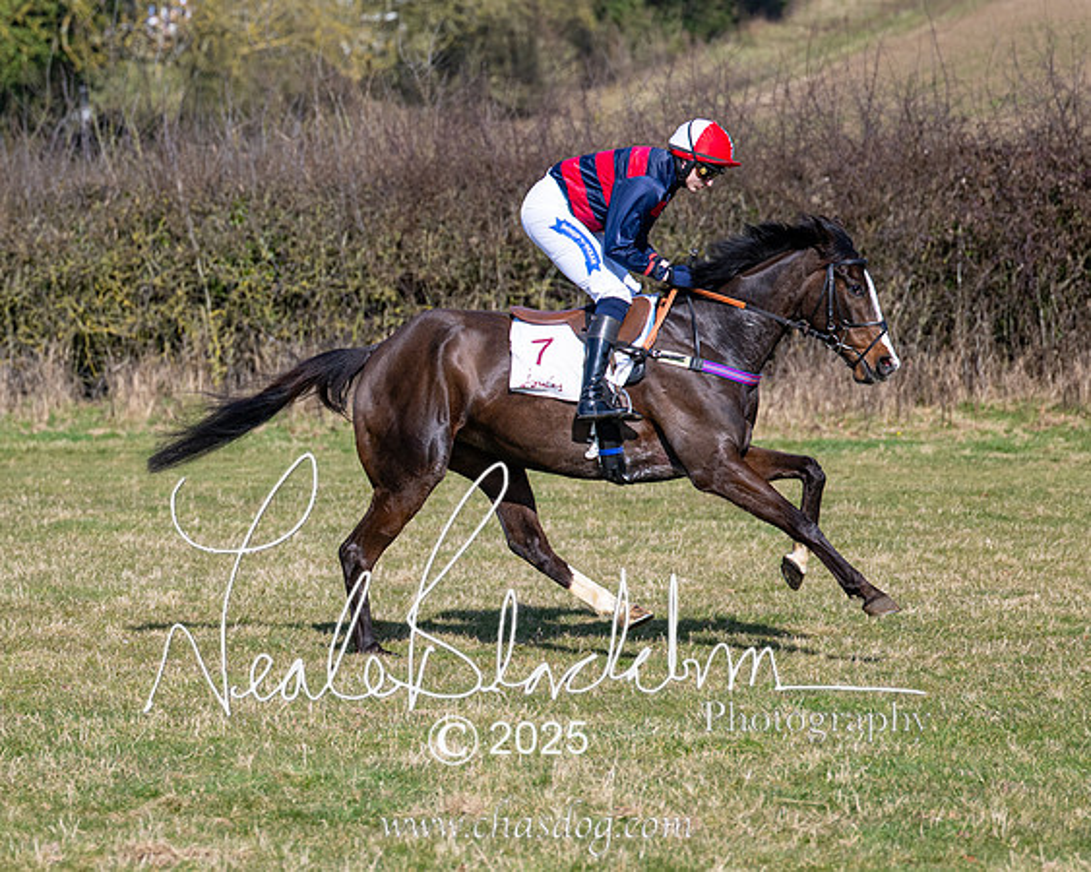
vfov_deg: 8.8
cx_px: 300
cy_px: 439
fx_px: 5667
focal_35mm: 176
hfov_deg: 11.0
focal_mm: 86
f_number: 2.8
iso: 200
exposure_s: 1/5000
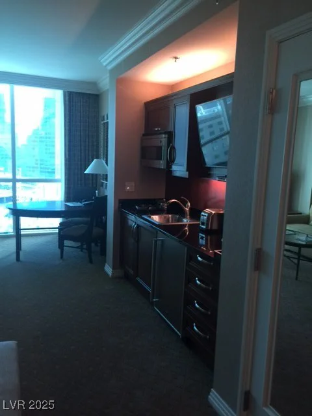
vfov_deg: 61.7
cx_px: 156
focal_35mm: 29
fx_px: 349
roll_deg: -2.6
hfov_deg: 48.2
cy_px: 208
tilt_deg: -7.3
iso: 64
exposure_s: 1/15
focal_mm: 4.15
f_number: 2.2
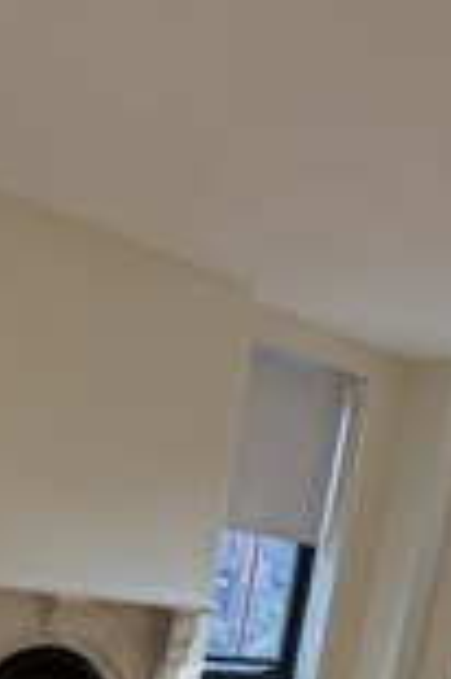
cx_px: 208
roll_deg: -10.8
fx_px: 885
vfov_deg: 36.2
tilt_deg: -8.5
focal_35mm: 47
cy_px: 732
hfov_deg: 28.6
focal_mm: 2.22
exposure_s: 1/120
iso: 100
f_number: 2.2
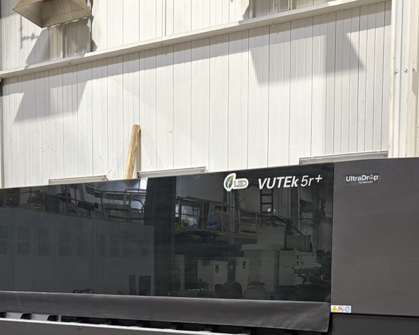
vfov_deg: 26.7
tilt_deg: -2.9
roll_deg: +0.6
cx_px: 175
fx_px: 682
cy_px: 300
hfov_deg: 34.1
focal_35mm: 55
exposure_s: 1/60
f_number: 1.6
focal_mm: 5.96
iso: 160
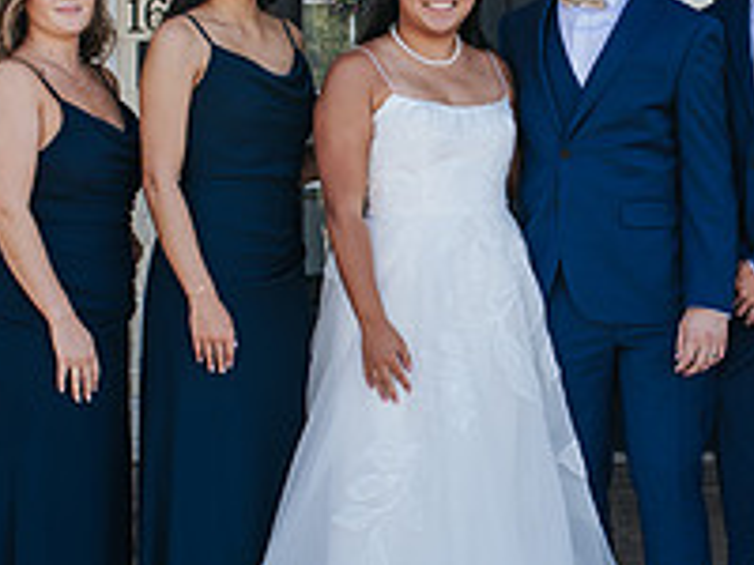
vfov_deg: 13.3
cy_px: 328
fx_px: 2418
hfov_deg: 17.6
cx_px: 549
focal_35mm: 111
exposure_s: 1/320
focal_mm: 35
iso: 140
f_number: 3.5
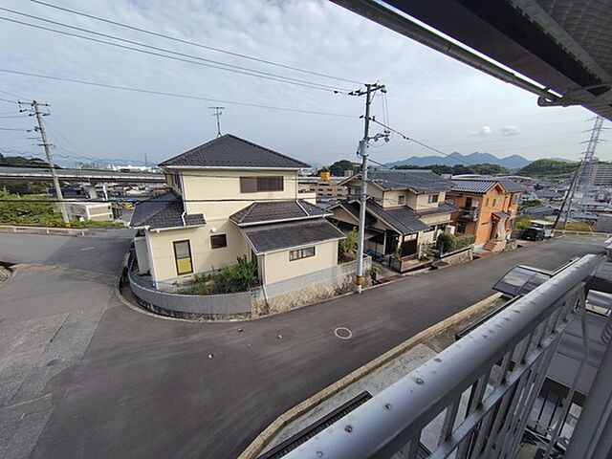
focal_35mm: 13
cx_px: 306
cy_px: 230
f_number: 2.2
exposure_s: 1/787
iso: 100
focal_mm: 2.16
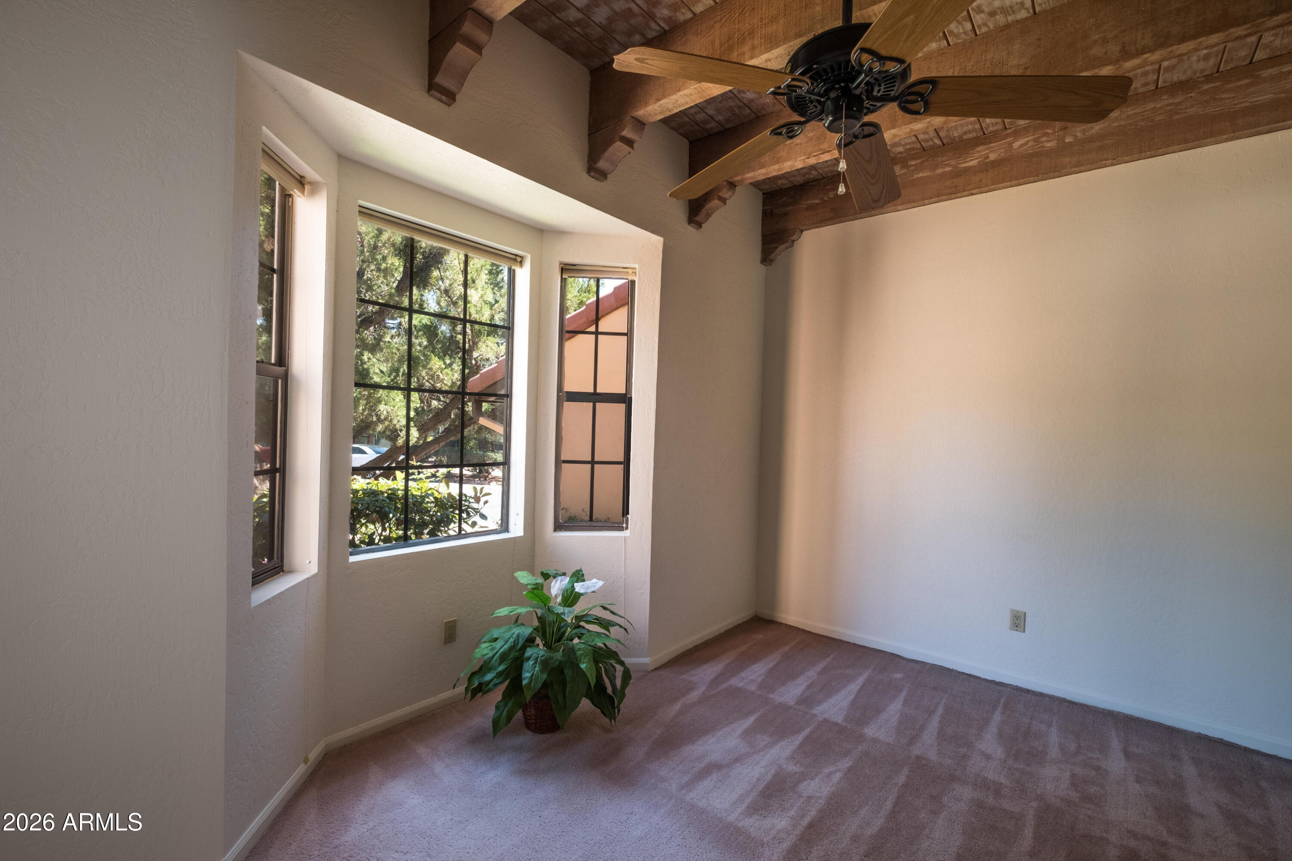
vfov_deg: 77.3
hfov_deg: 100.4
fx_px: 538
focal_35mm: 15
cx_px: 646
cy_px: 430
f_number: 7.1
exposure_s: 1/8
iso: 400
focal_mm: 10
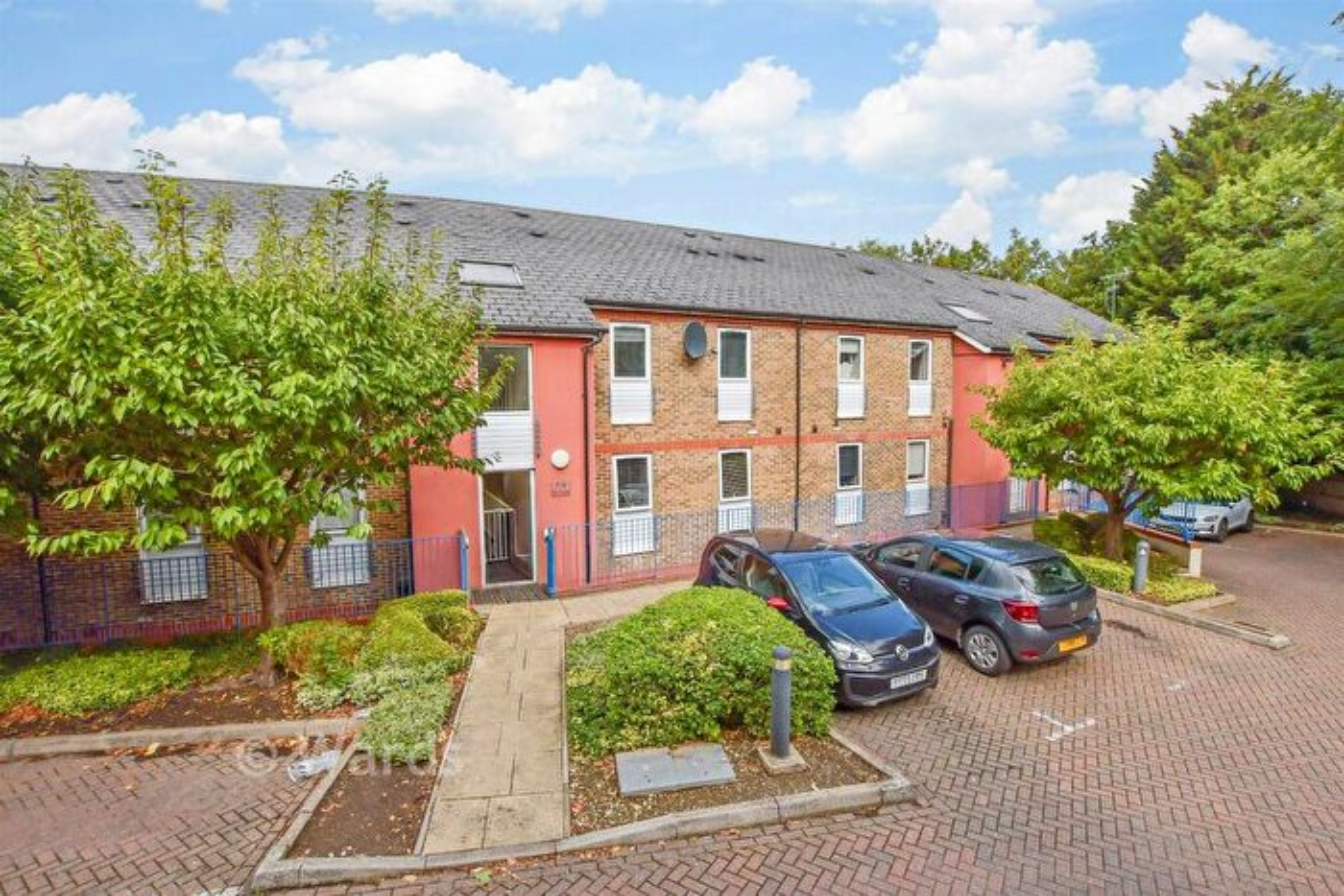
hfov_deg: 100.4
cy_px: 448
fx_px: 560
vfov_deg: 77.4
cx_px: 672
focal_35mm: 15
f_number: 8
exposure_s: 1/800
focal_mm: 10
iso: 400
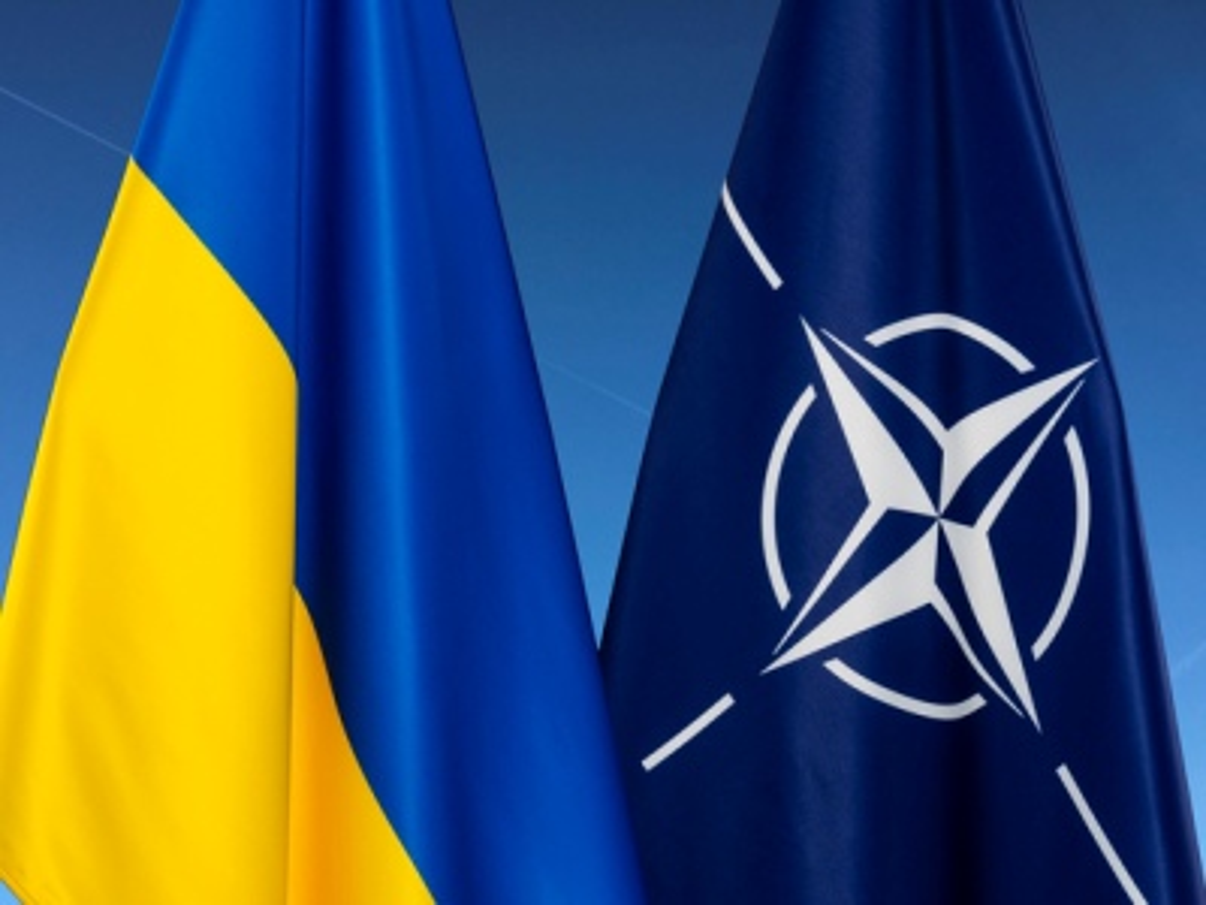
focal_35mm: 87
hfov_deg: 22.5
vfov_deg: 17.0
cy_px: 452
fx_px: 3031
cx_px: 603
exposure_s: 1/125
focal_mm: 110
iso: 100
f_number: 16
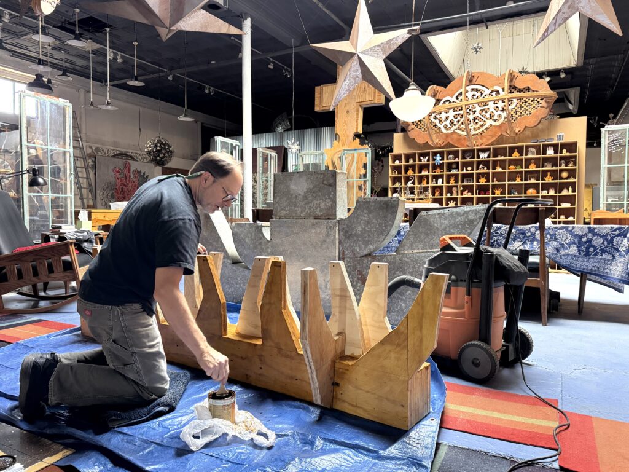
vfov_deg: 56.8
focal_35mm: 24
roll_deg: +1.3
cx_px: 314
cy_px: 236
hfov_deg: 71.6
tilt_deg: -3.1
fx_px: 436
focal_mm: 6.76
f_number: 1.78
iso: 500
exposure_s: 1/60
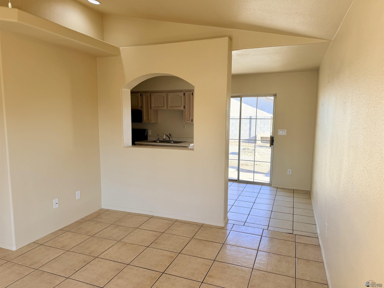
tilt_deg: -3.2
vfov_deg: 56.8
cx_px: 192
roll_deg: -0.3
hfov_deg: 71.6
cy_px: 144
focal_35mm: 24
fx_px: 266
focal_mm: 6.76
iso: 100
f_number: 1.78
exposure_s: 1/348
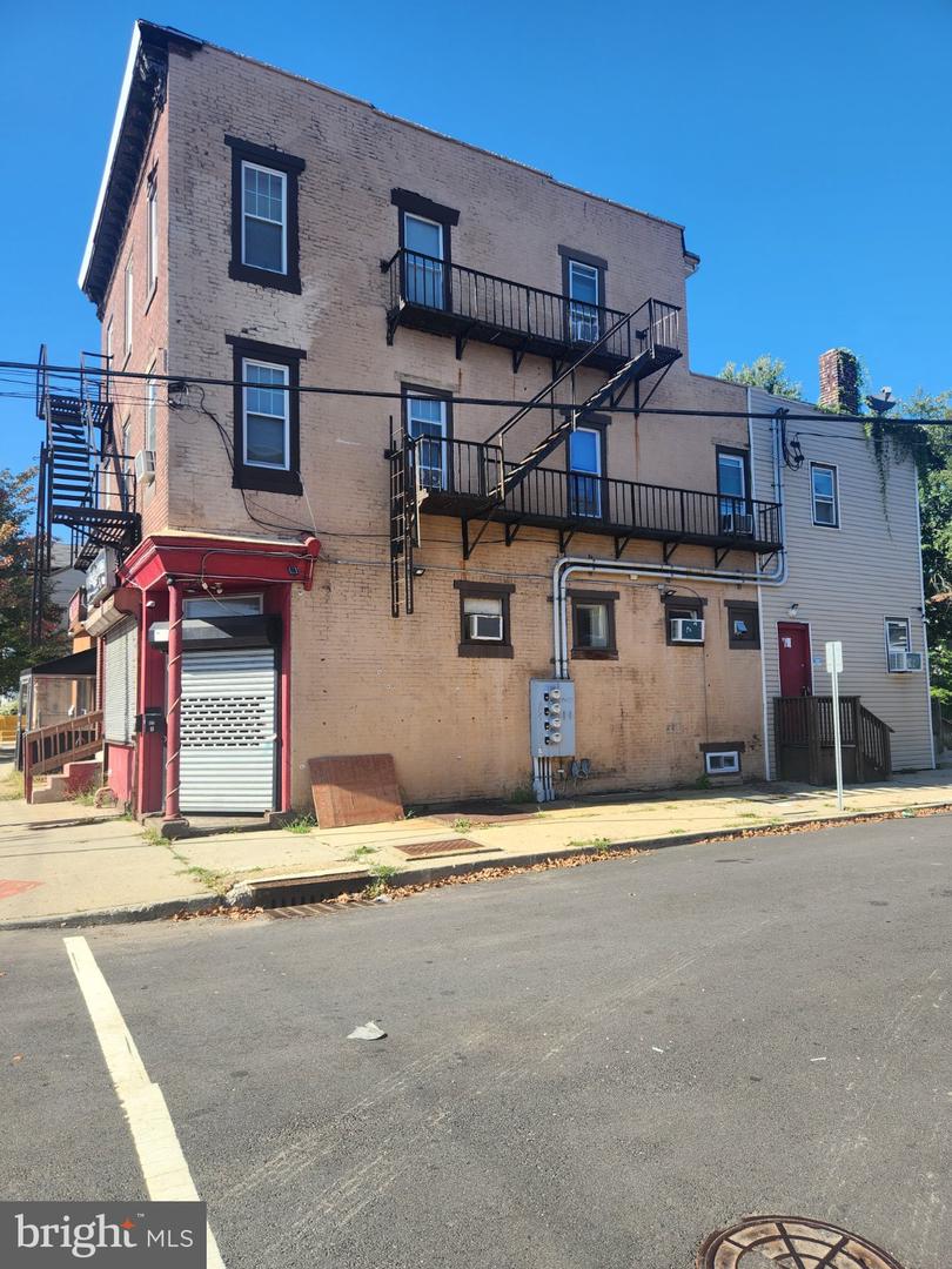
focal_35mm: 23
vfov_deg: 73.9
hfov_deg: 58.9
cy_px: 634
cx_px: 476
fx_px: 843
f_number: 1.8
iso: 20
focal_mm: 5.4
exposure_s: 1/668
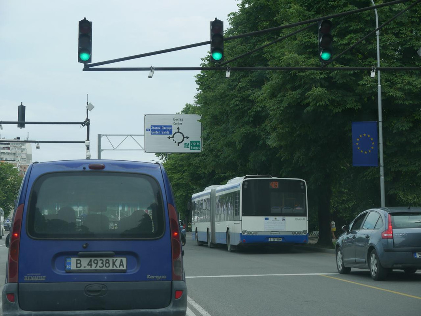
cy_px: 158
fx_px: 1022
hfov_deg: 23.3
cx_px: 210
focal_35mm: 84
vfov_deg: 17.6
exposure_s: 1/320
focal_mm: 42
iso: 200
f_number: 8
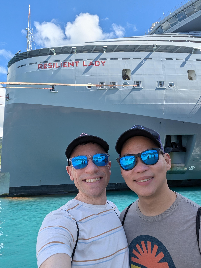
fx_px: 163
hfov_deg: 63.4
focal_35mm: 21
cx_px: 100
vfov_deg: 79.0
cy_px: 134
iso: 46
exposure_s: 1/1295
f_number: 2.2
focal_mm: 2.74
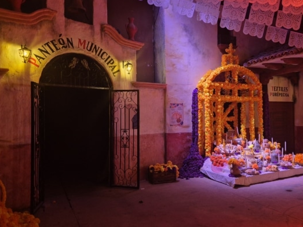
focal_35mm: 31
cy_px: 113
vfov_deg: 45.4
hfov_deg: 57.3
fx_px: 271
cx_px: 198
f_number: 1.8
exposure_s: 1/35
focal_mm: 5.4
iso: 400
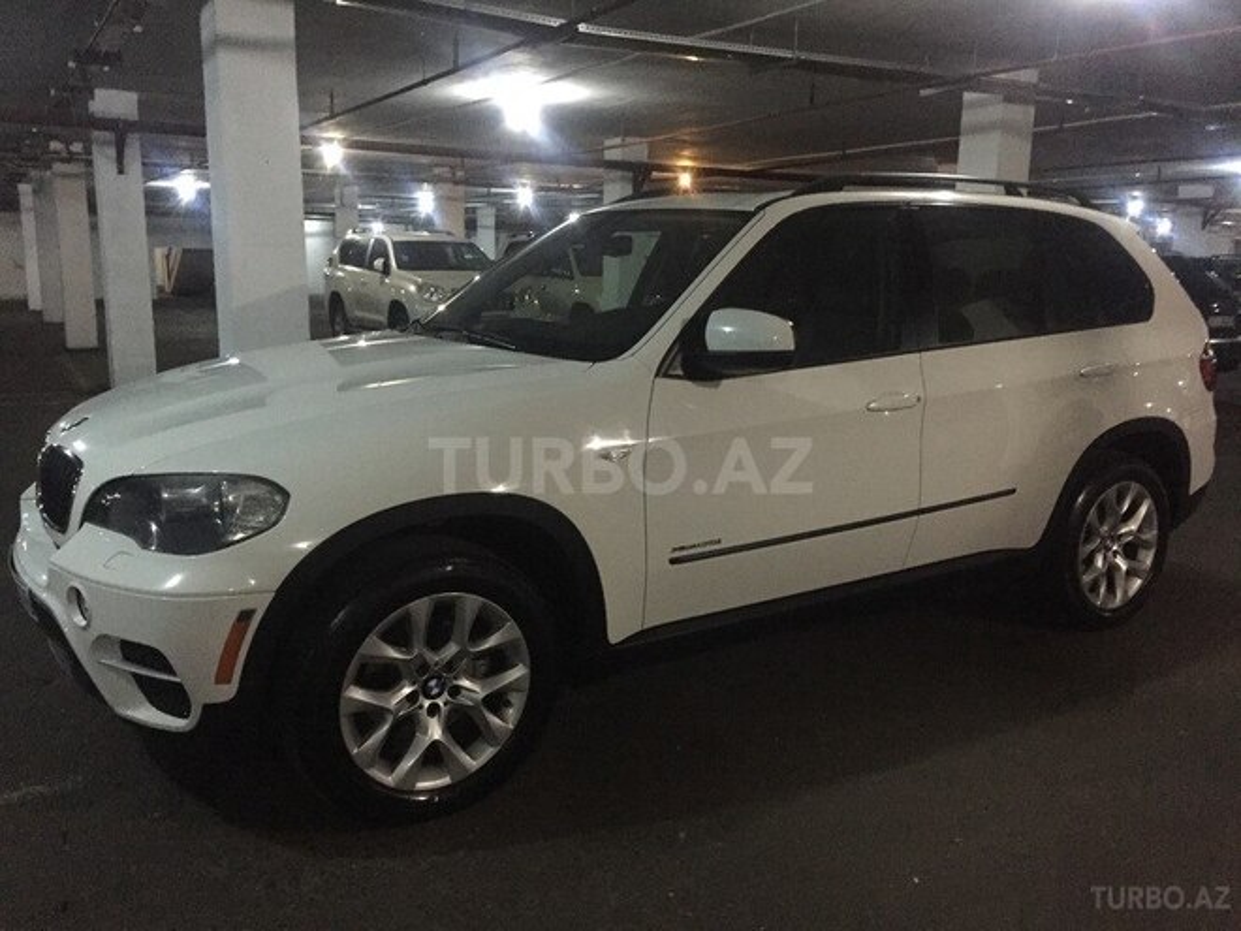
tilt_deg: -11.3
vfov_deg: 48.2
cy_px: 466
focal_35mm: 29
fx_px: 1040
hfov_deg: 61.7
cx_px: 620
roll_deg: -1.9
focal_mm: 4.15
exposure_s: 1/17
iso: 640
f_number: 2.2
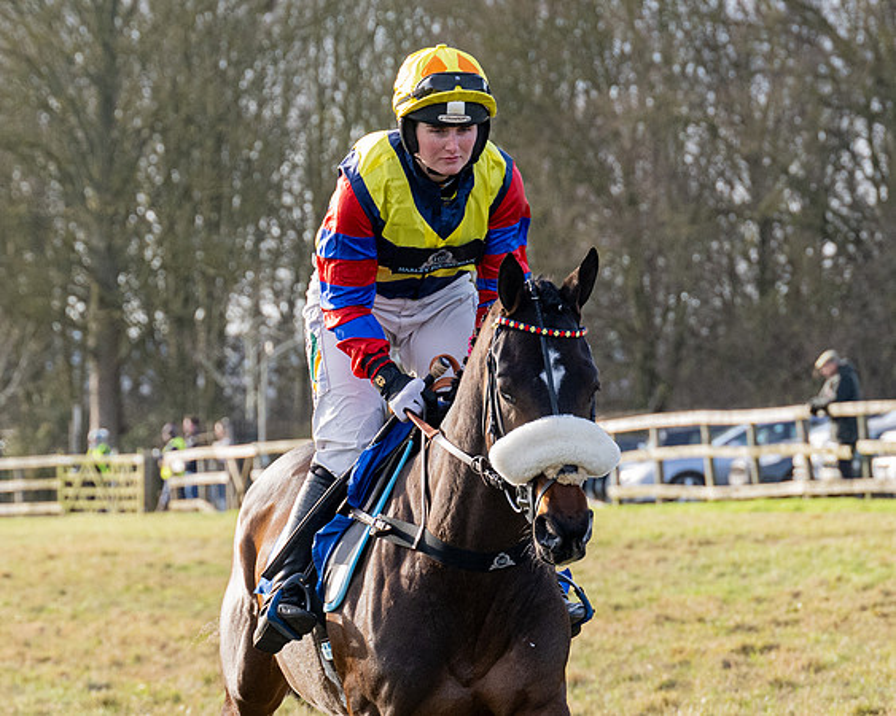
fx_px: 6546
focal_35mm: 247
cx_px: 664
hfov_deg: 7.8
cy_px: 391
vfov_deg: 6.3
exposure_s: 1/1250
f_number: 5
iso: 800
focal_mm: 98
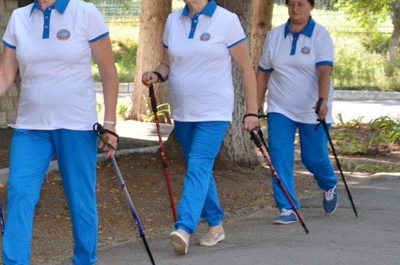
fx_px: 1740
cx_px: -16
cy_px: 146
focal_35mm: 157
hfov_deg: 12.9
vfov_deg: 8.7
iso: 800
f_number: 9
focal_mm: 40
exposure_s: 1/250
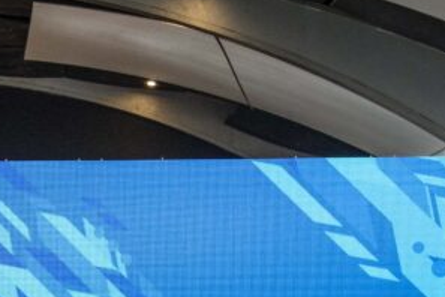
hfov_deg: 14.8
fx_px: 1619
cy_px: 428
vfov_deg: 10.2
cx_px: -168
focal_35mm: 131
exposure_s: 1/200
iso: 2000
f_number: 6.3
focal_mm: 38
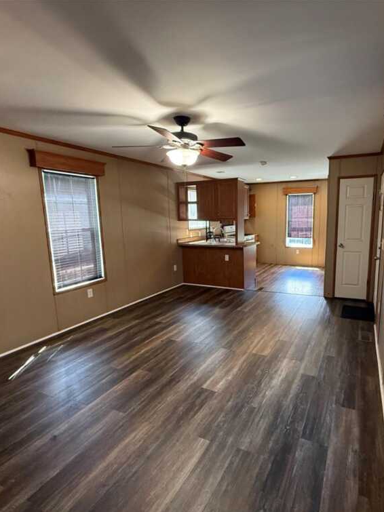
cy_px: 260
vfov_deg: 84.7
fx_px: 281
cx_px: 237
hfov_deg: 67.7
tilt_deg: -9.3
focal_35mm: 19
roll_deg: +1.0
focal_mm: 2.22
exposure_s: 1/60
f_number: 2.2
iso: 400
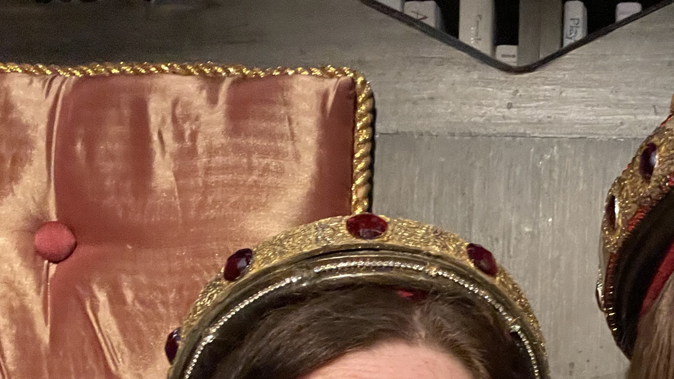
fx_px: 876
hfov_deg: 40.3
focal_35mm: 49
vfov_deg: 22.0
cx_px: 544
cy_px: 490
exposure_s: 1/30
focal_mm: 2.71
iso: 640
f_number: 2.2
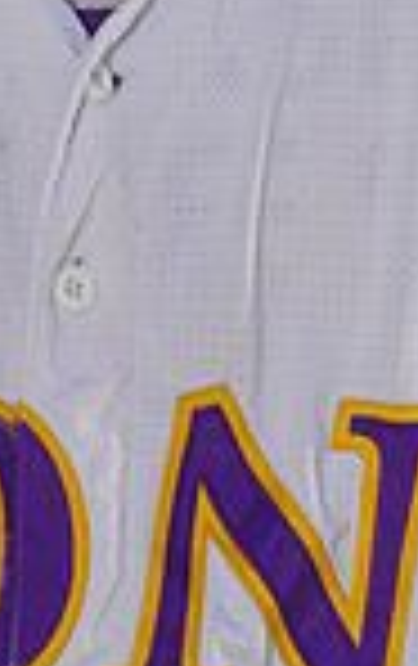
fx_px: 19428
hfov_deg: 1.2
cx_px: 34
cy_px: -315
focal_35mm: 1070
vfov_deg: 2.0
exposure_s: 1/250
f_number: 9
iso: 100
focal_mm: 268
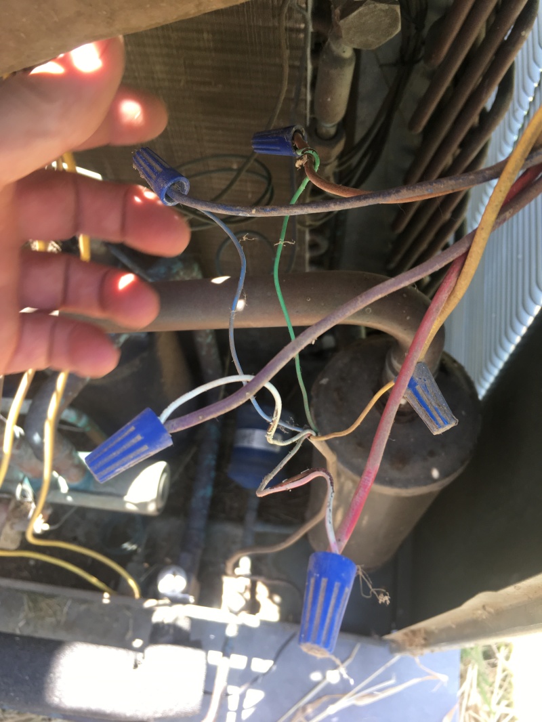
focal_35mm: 29
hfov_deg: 48.2
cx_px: 271
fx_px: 605
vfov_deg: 61.6
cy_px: 361
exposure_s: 1/120
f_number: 2.2
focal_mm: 4.15
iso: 40
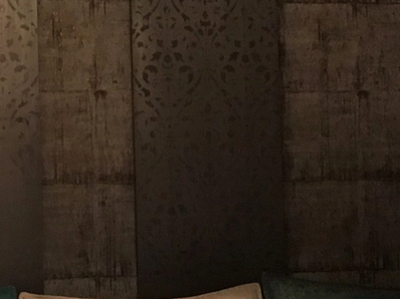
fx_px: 1617
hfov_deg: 14.1
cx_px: 155
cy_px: 165
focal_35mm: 140
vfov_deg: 10.6
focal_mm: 4.15
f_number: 2.2
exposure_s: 1/33
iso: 200
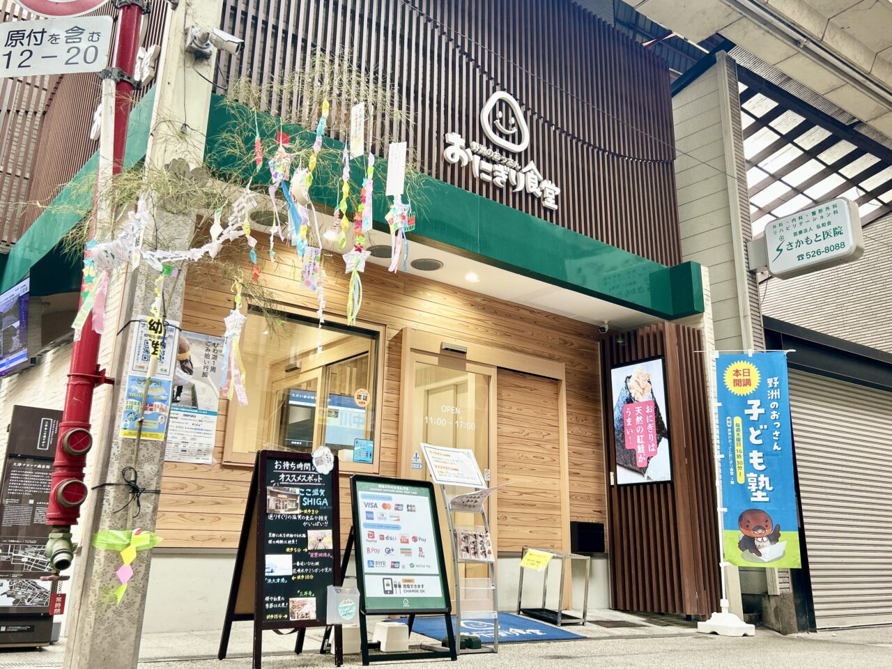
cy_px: 334
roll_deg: +0.2
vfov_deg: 53.1
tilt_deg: +18.4
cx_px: 446
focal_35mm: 26
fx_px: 670
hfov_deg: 67.3
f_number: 1.5
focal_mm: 5.7
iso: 80
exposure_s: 1/60
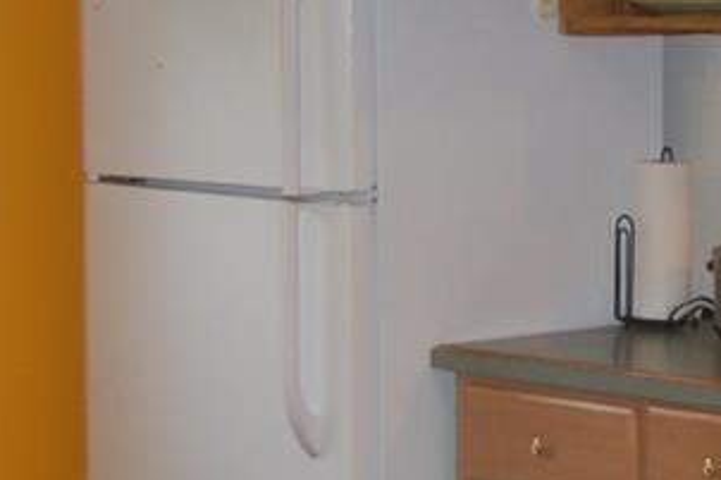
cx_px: 984
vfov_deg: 10.2
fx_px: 2682
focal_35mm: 134
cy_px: 230
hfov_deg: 14.5
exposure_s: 1/60
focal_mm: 18
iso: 400
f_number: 3.5
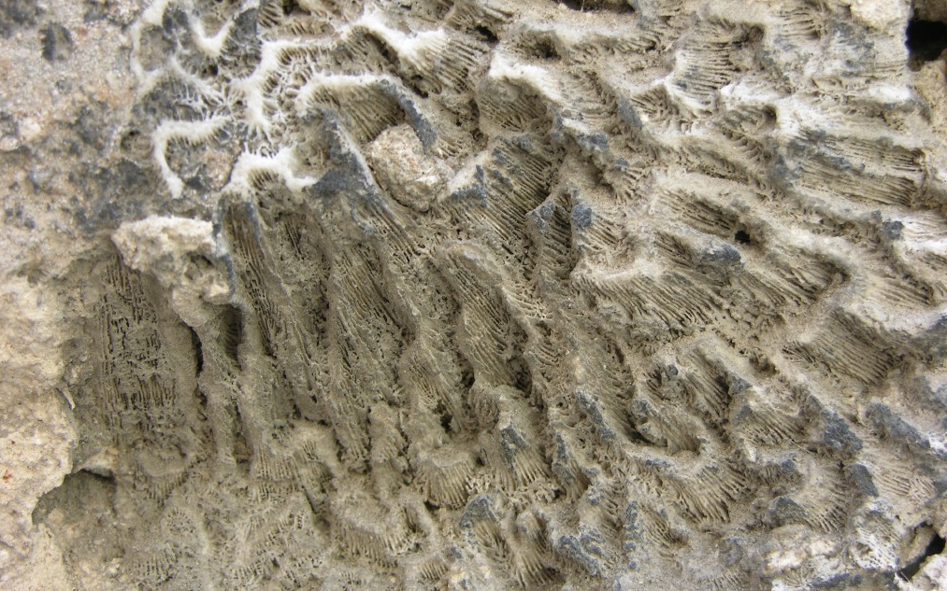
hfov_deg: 27.5
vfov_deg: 17.4
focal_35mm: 75
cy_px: 342
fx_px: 1936
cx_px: 474
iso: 50
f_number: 3.3
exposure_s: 1/64.8
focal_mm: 17.8
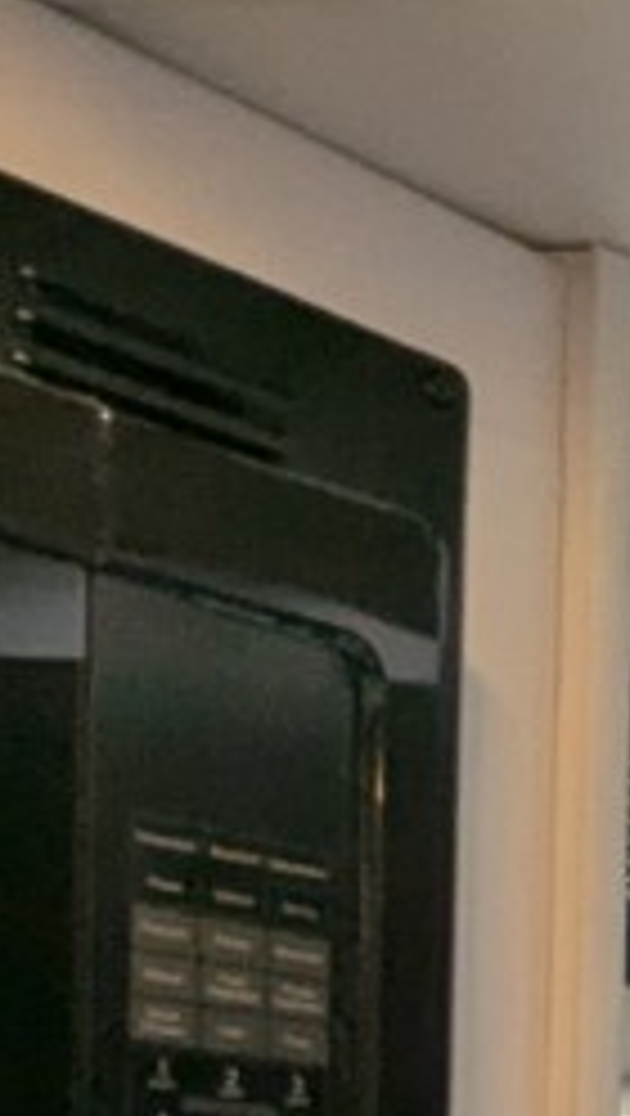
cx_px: 2851
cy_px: 1462
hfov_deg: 7.1
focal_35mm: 98
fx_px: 2903
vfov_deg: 19.9
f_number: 2.2
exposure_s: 1/221
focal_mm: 2.35
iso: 67
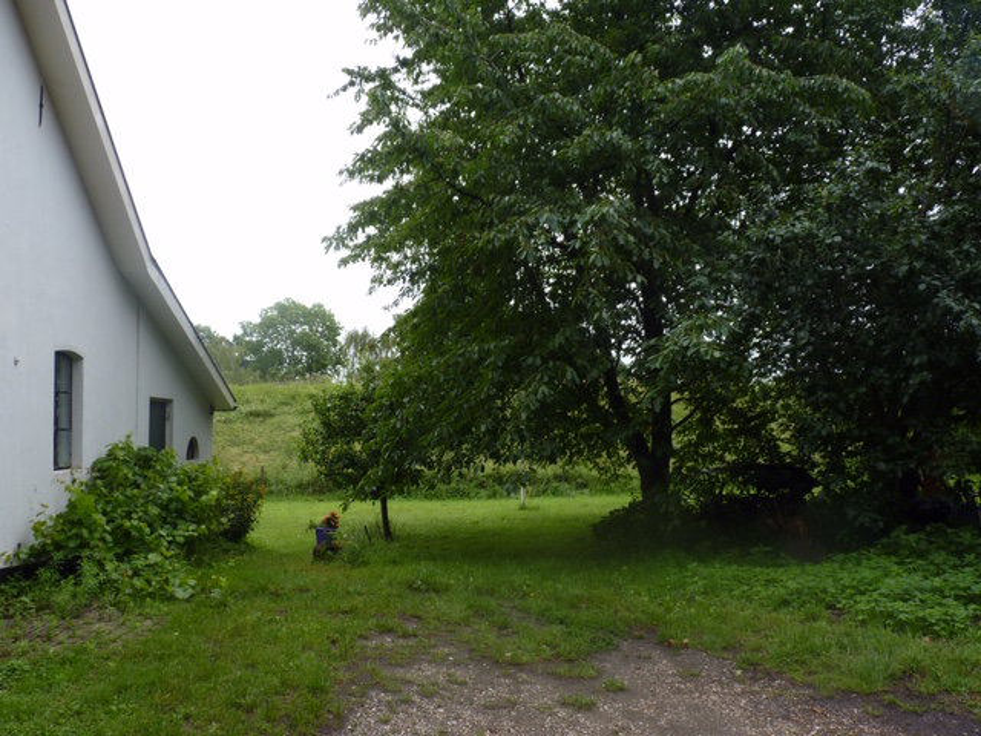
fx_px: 765
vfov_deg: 51.4
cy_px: 368
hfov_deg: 65.3
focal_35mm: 27
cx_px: 490
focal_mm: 4.8
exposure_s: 1/320
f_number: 3.2
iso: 80
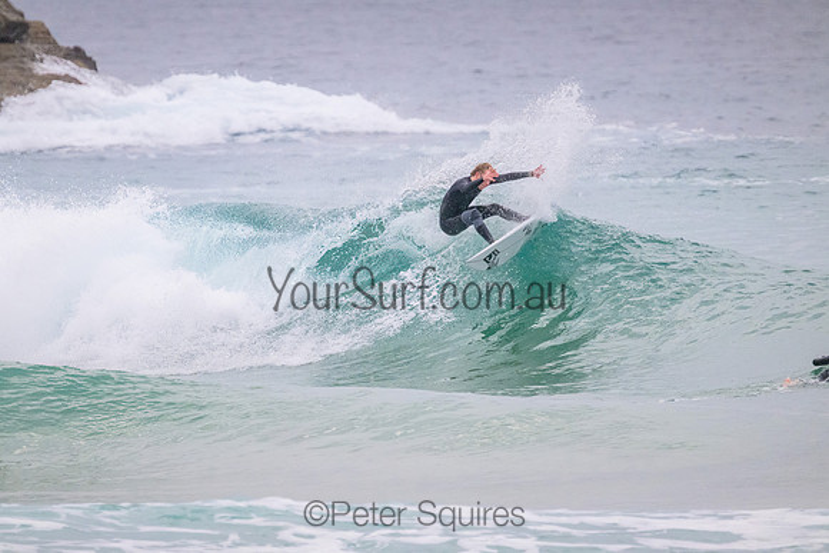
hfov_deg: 2.6
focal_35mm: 800
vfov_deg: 1.7
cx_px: 414
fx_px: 18426
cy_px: 276
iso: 5600
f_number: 11
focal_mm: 800
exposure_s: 1/1250
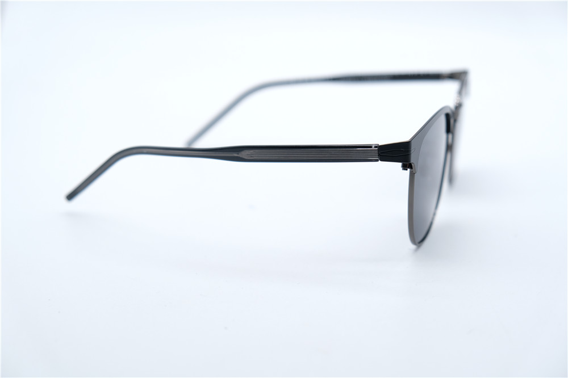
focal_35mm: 51
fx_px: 804
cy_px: 189
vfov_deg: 26.5
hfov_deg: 38.9
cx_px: 284
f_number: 3.6
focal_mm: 34.3
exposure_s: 1/1000
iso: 400
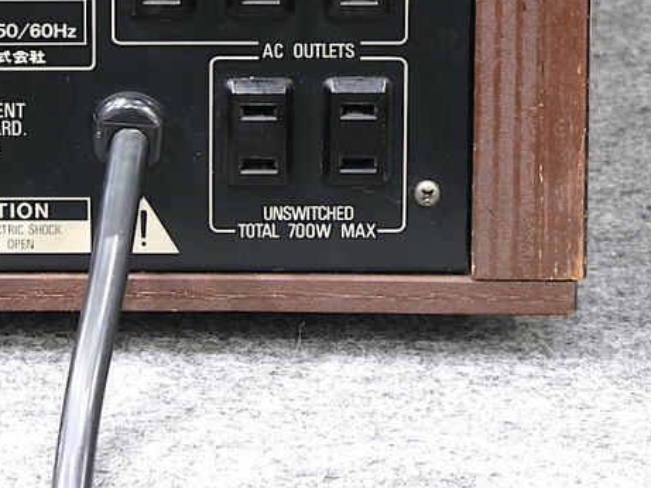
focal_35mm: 333
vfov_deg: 4.5
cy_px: 4
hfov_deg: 5.9
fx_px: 6264
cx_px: 1
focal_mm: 28.7
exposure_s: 1.3
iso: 100
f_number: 5.5
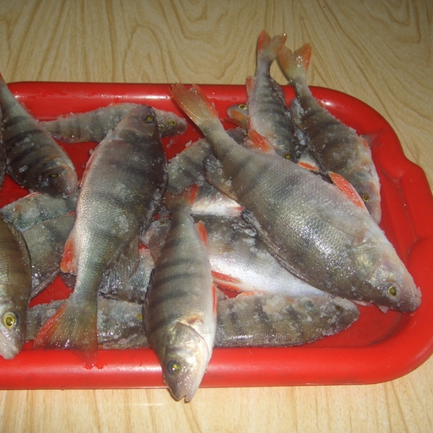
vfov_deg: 36.1
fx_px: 665
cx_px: 200
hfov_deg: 36.0
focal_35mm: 47
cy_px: 216
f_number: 2.8
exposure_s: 1/60
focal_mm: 8
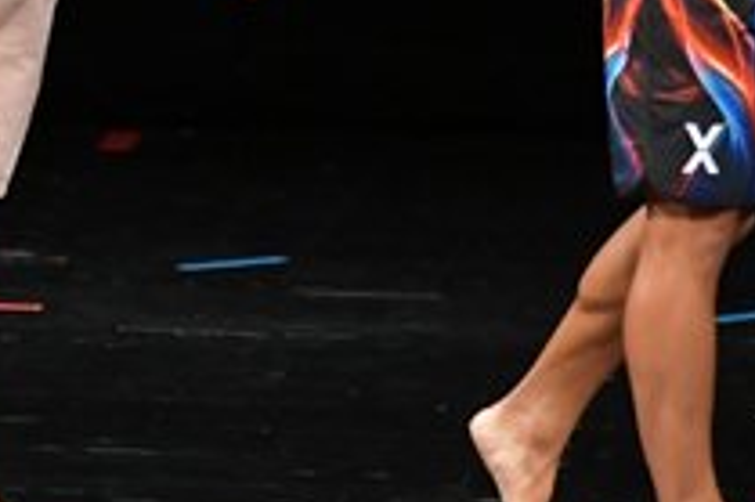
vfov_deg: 1.5
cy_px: -199
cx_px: -598
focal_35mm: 892
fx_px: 18692
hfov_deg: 2.3
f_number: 5.6
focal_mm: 160
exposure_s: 1/400
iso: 3200
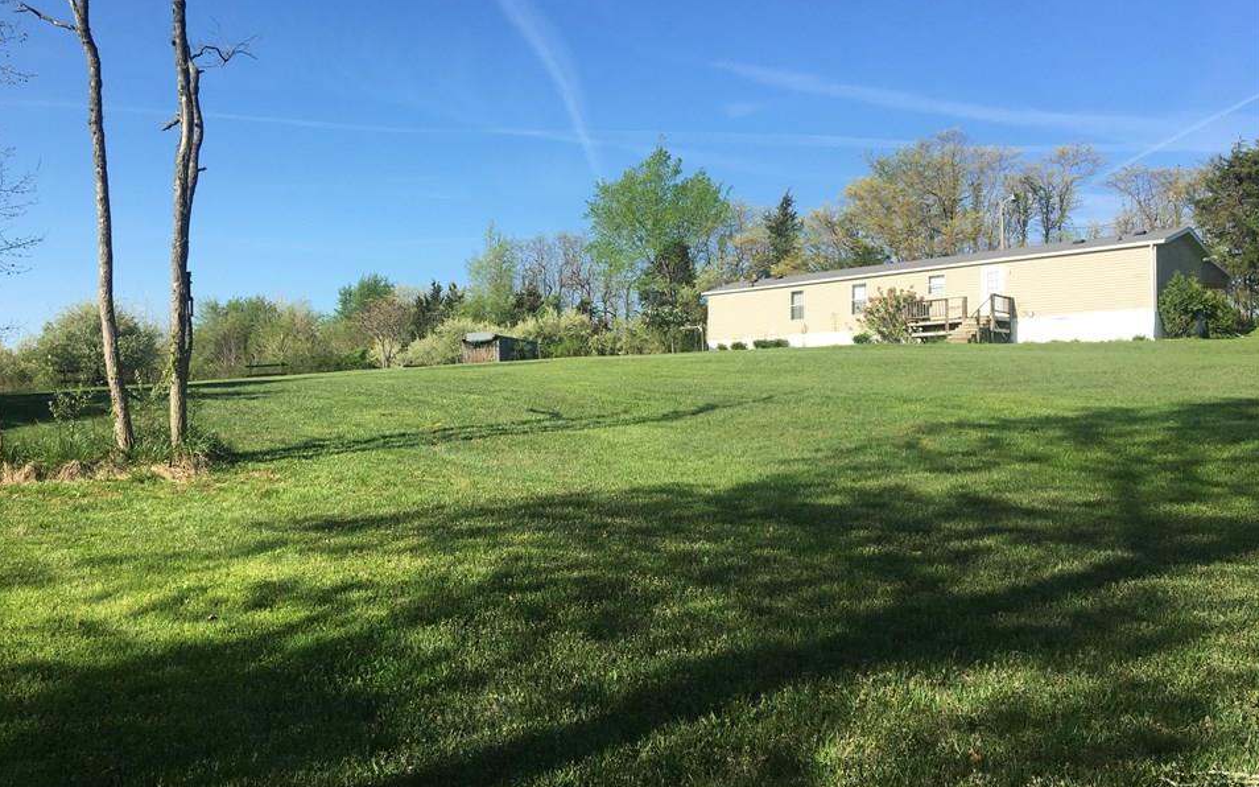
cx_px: 587
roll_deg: +1.0
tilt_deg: -0.2
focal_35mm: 33
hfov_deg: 58.1
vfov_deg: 38.3
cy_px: 417
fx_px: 1132
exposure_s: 1/938
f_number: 2.2
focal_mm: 4.15
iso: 25
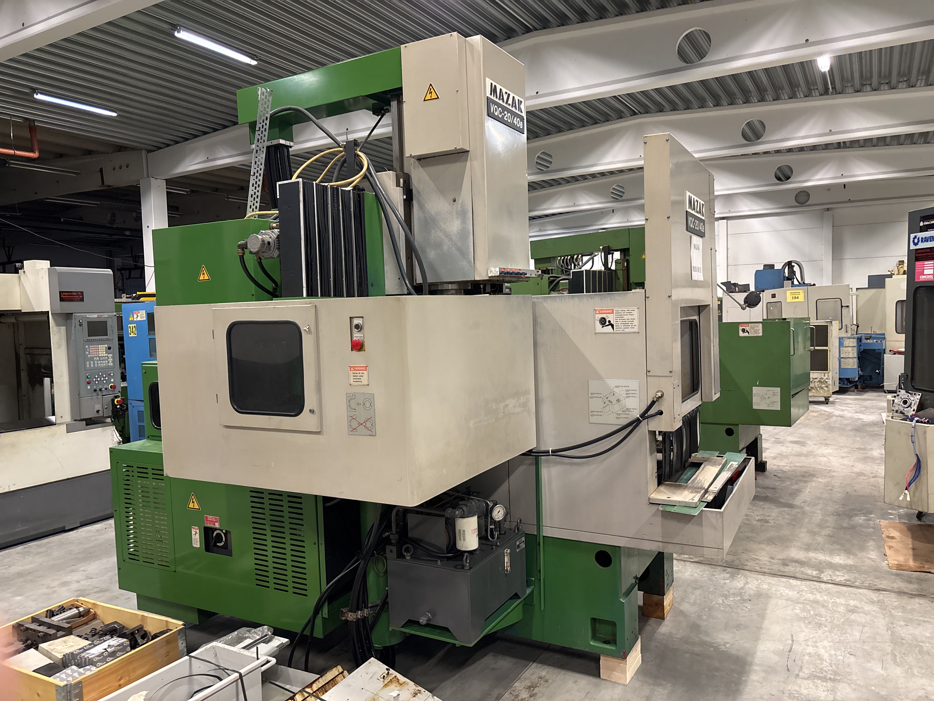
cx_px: 467
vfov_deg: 53.1
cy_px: 350
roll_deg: +1.5
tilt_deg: -2.5
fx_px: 702
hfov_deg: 67.3
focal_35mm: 26
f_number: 1.6
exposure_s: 1/50
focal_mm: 5.96
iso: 500
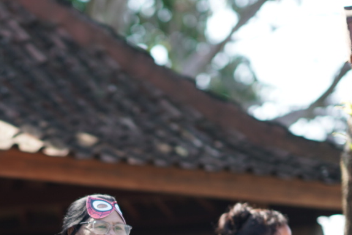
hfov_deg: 8.6
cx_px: 18
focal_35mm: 239
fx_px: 2338
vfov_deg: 5.7
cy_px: 307
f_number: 1.4
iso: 100
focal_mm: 85
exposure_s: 1/640
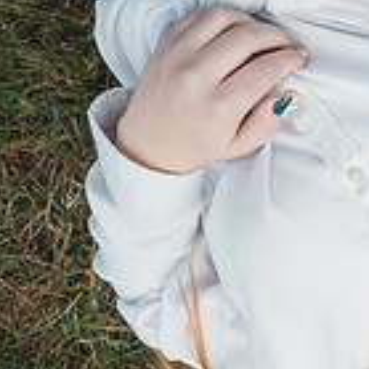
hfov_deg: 19.8
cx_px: 664
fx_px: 772
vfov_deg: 24.8
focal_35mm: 64
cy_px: 418
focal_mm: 18
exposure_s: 1/1000
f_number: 2.8
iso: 250
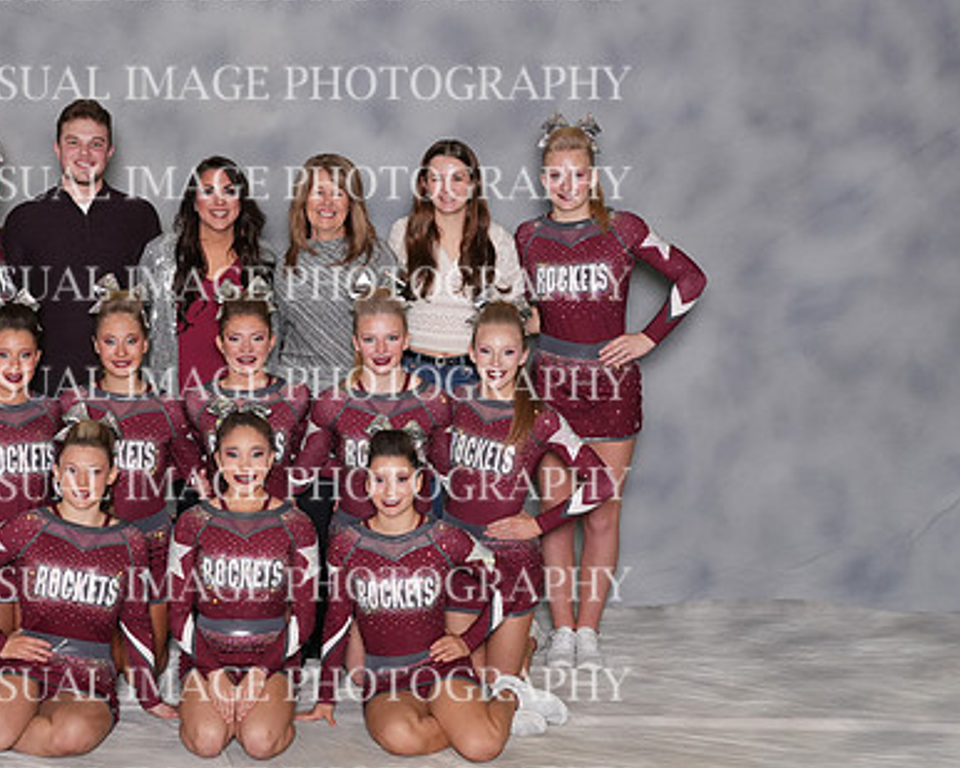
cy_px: 434
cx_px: 271
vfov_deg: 21.3
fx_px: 2046
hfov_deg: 26.2
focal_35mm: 72
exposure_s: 1/80
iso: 800
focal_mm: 34
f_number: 8
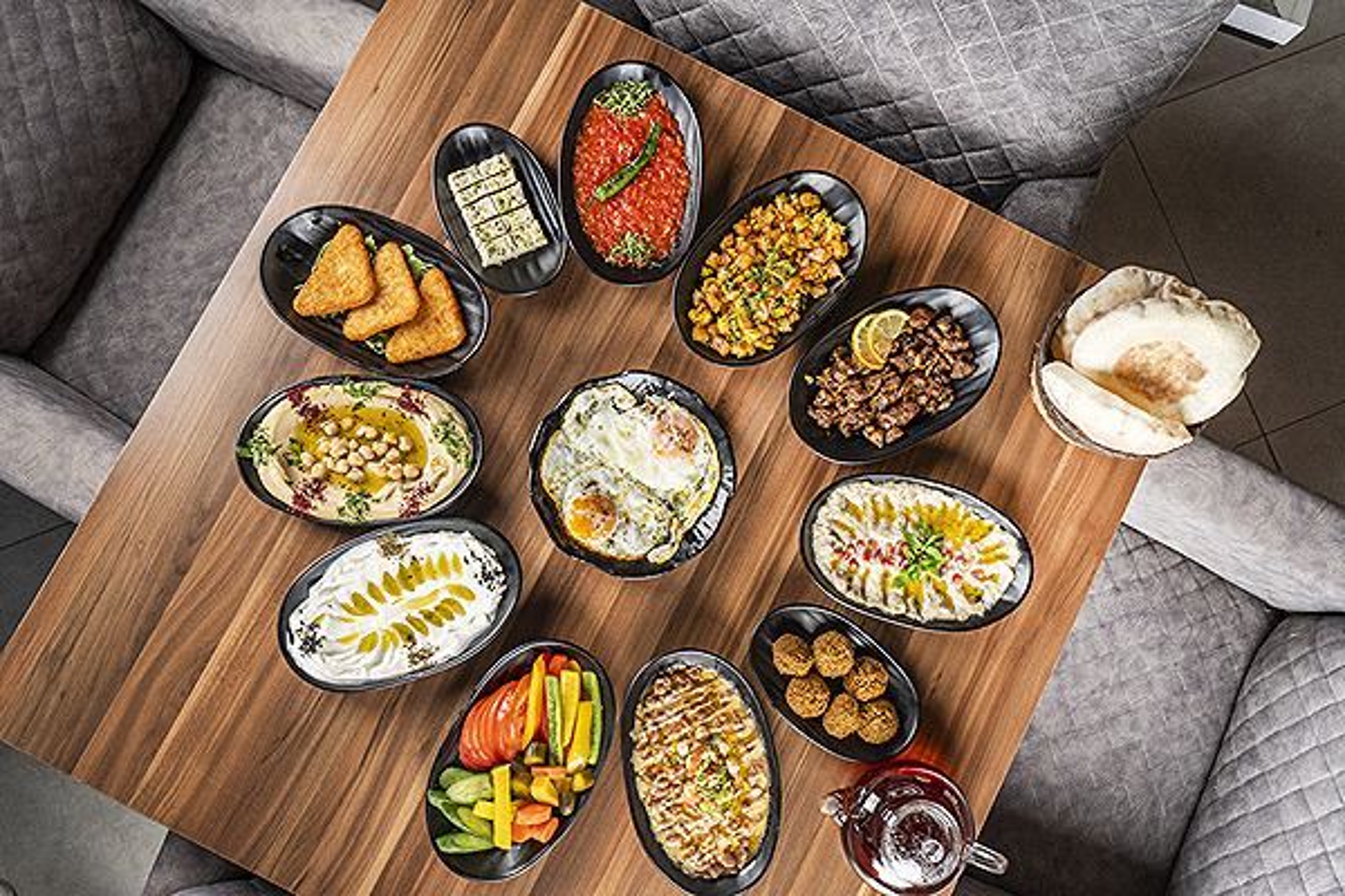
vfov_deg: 46.4
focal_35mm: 28
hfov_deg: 65.5
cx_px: 672
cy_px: 448
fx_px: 1046
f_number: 9
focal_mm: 28
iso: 320
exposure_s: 1/160
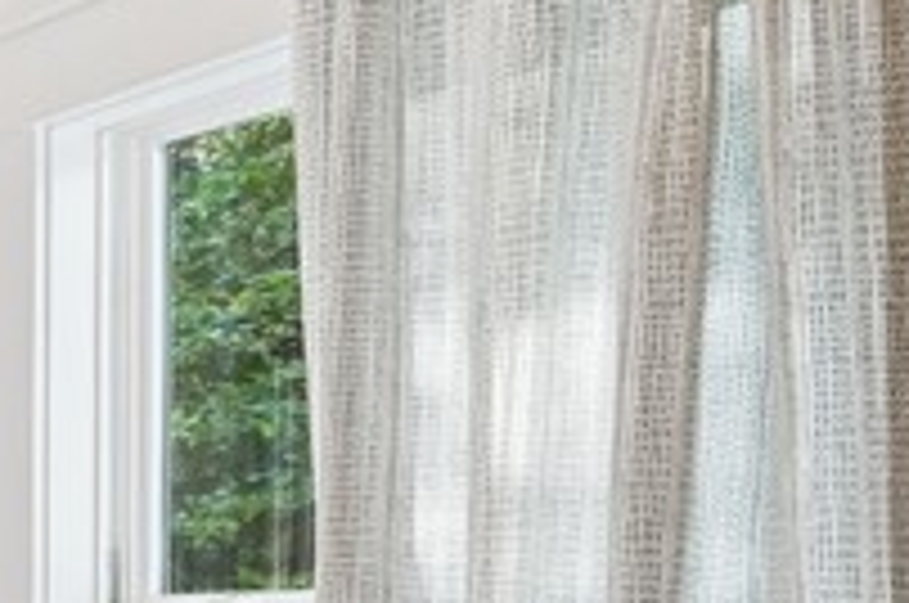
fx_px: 1765
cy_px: 677
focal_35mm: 70
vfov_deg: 18.6
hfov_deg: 13.5
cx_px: -1494
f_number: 8
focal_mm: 13
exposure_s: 1/15
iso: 200
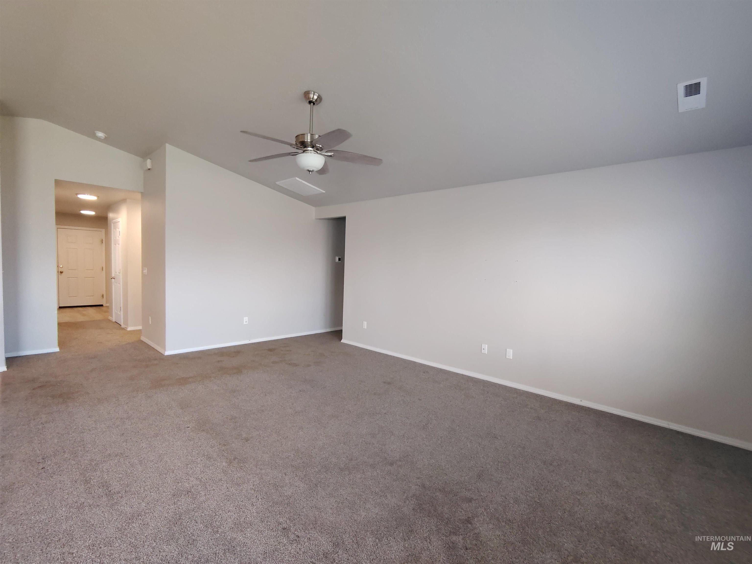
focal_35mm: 16
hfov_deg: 94.5
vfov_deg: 78.1
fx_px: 348
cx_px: 376
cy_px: 282
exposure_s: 1/60
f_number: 2.2
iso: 461
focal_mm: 2.13
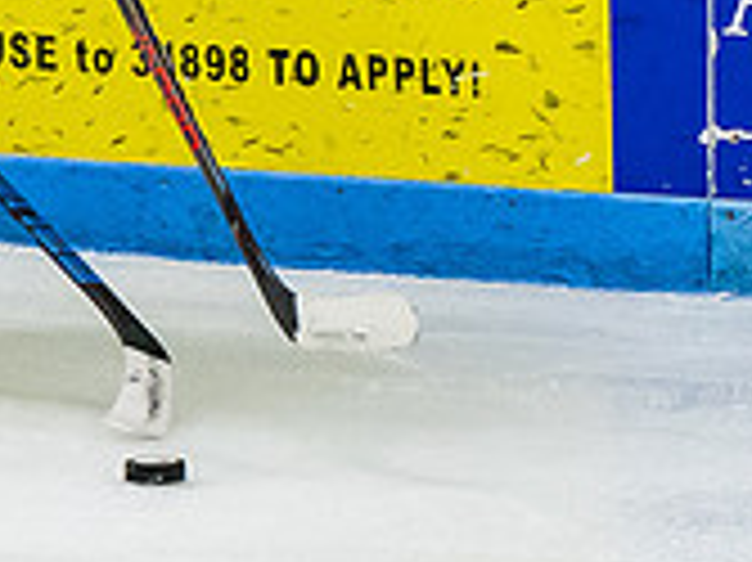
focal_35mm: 699
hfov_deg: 2.8
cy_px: -212
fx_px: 15174
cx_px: -656
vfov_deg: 2.1
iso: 2500
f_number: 3.5
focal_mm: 90
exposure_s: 1/800
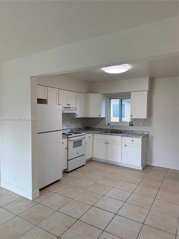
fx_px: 165
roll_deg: -0.6
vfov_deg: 71.6
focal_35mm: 24
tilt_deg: -3.7
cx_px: 90
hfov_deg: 56.8
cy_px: 120
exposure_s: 1/227
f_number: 1.78
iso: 125
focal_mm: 6.76
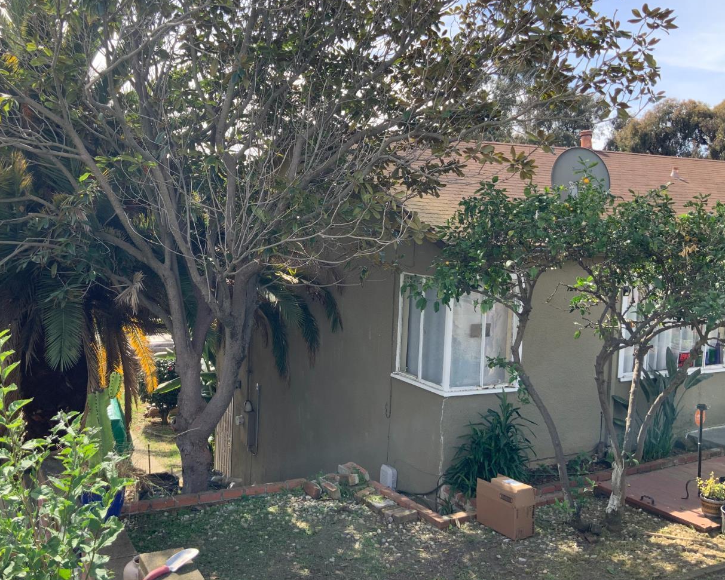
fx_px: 751
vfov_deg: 42.2
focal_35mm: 35
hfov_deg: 51.3
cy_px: 272
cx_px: 304
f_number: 1.8
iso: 16
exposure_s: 1/469
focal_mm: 3
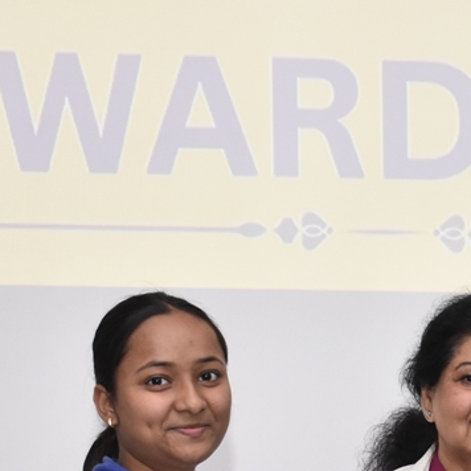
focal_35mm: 155
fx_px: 2385
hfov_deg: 11.1
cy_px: 603
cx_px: 507
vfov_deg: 11.0
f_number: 5
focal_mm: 27
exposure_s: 1/125
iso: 1000
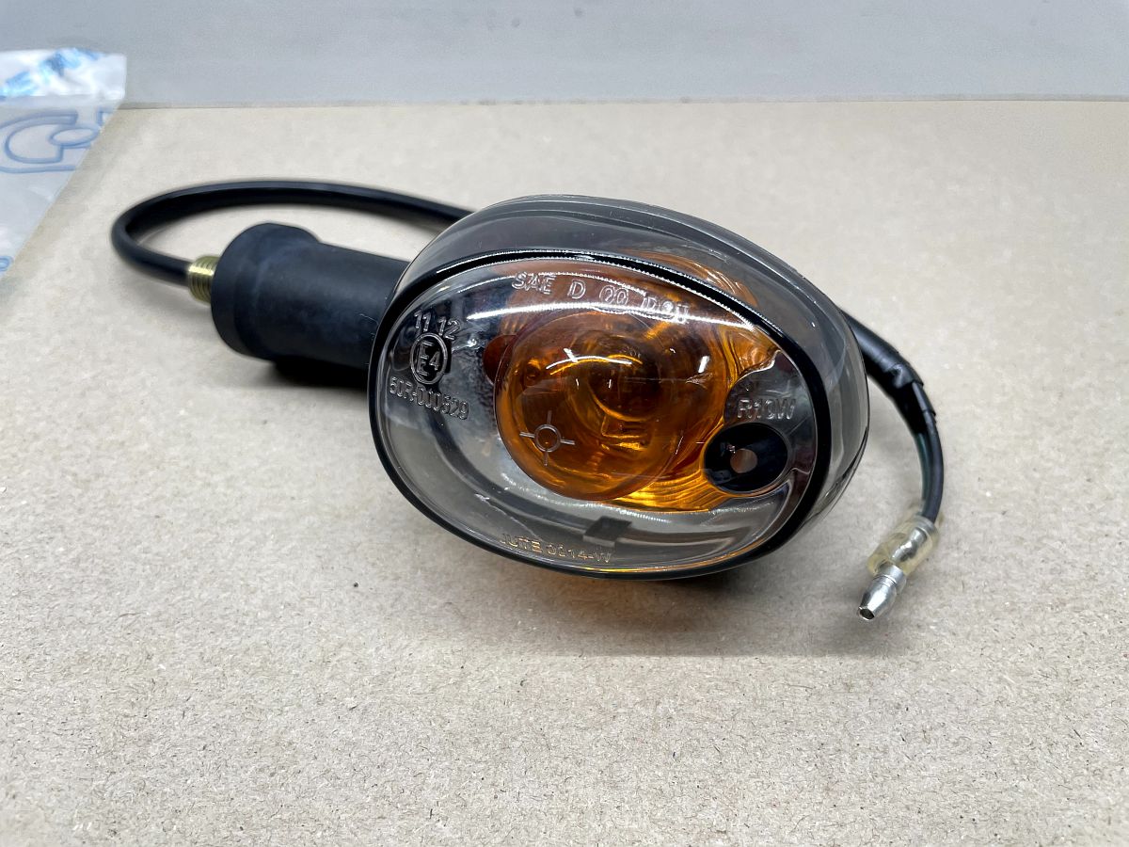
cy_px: 424
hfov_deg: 67.3
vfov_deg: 53.1
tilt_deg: -44.1
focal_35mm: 26
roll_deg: +0.7
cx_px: 564
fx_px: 848
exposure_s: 1/100
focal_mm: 4.2
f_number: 1.6
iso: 100
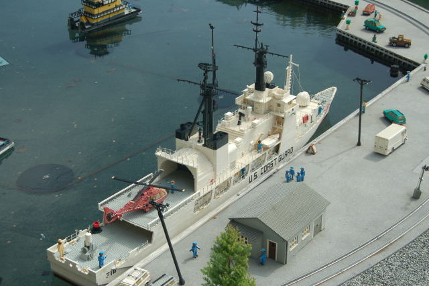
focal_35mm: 57
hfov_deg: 35.1
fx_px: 679
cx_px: 214
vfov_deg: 23.8
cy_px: 143
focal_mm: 38
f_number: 6.3
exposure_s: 1/160
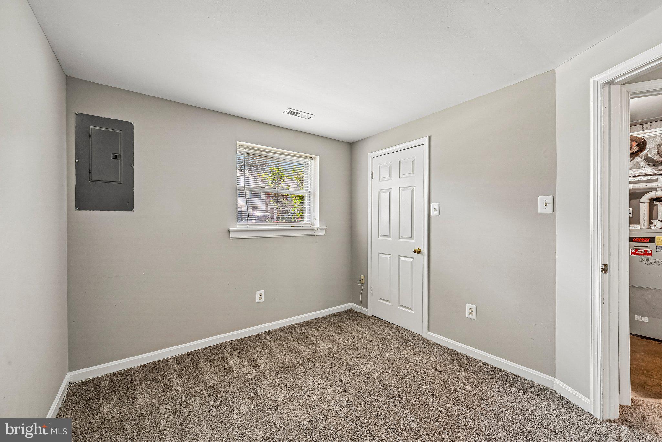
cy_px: 221
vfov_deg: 81.2
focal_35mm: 14
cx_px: 331
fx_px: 257
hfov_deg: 104.3
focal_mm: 14
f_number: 8
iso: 400
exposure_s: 1/15
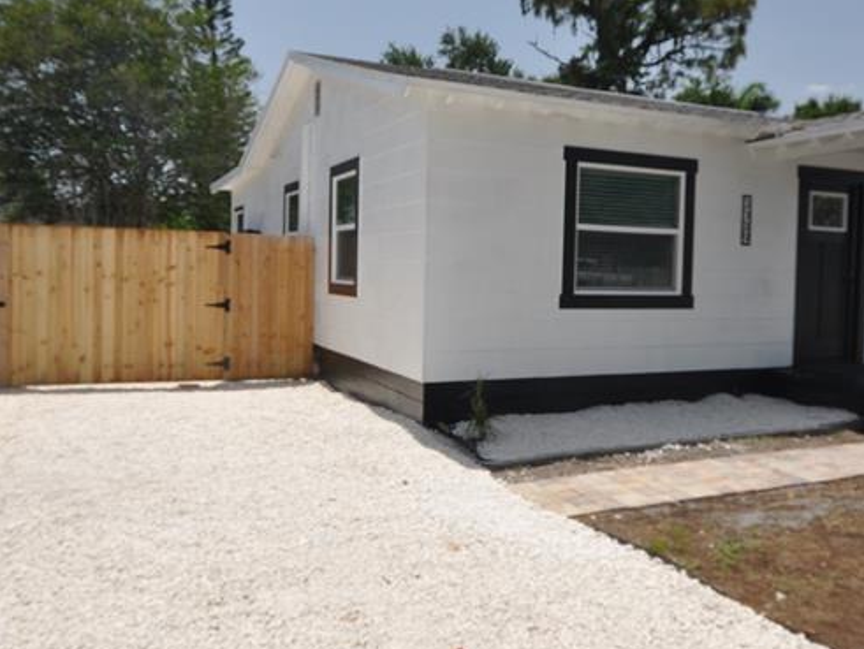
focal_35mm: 30
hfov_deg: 59.9
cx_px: 420
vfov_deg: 46.8
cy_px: 287
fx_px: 749
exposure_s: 1/250
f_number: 8
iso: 200
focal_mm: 10
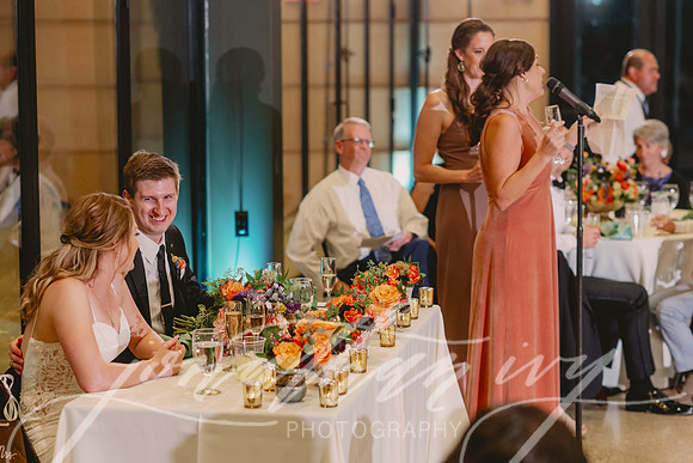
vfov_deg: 15.8
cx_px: 352
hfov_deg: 23.5
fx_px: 1667
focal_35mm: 87
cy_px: 228
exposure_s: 1/160
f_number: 2.8
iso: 2000
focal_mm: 85
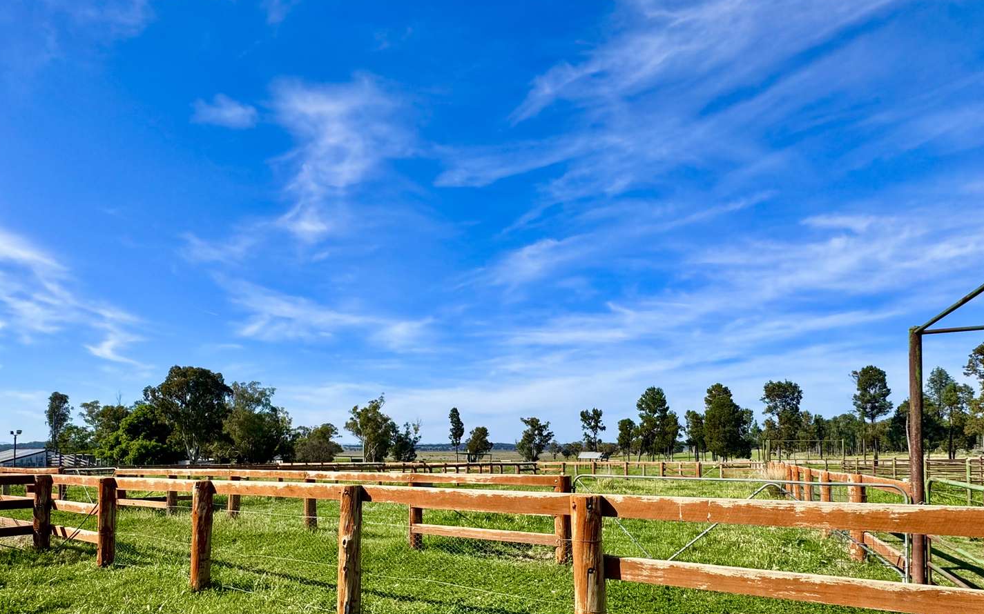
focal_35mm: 20
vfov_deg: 57.5
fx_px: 536
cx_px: 475
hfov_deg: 85.0
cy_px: 436
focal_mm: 2.22
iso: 50
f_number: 2.2
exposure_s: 1/2028
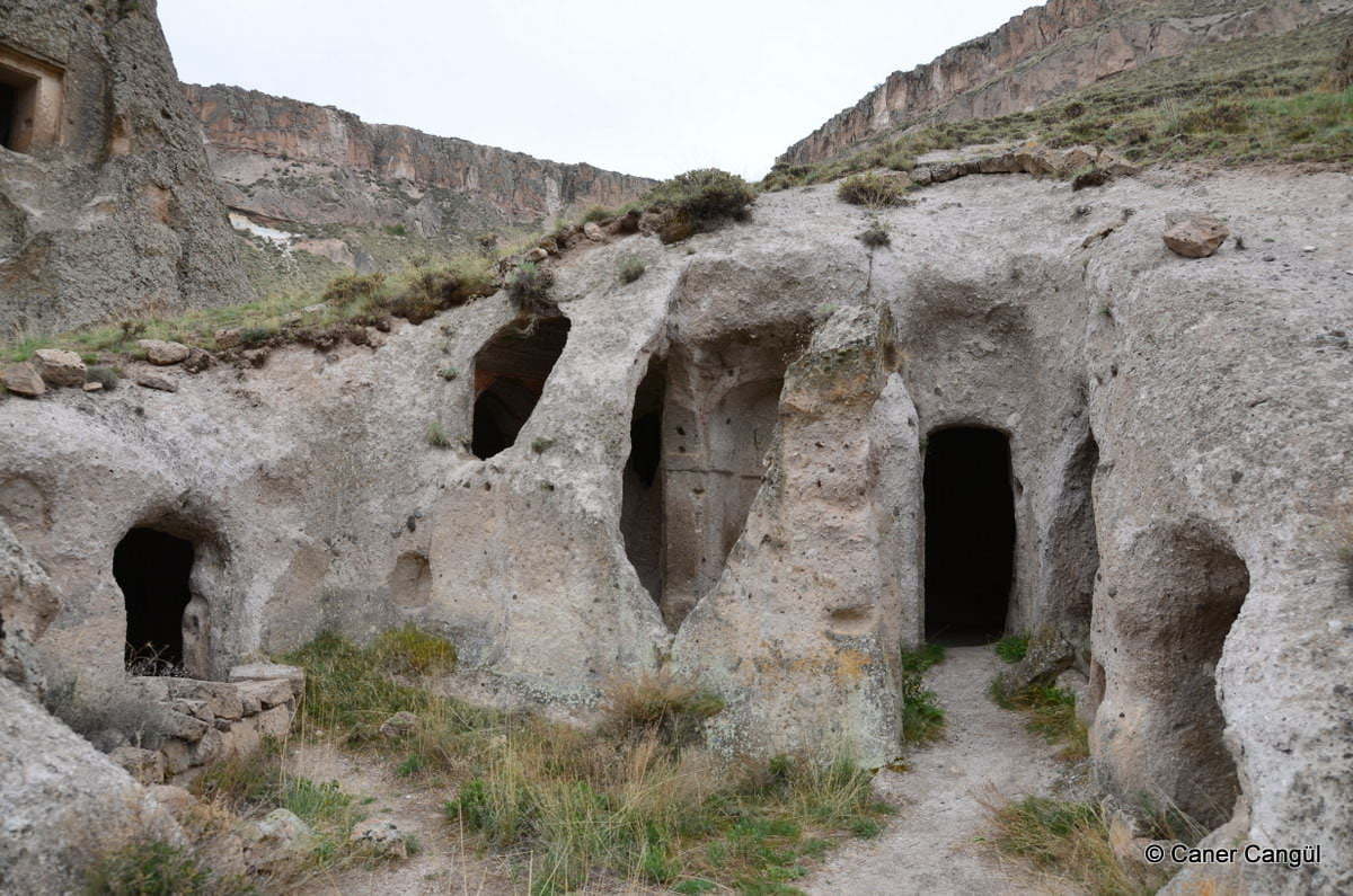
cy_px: 448
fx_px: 956
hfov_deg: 70.5
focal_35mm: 26
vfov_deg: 50.2
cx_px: 676
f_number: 5
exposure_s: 1/800
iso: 400
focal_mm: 17
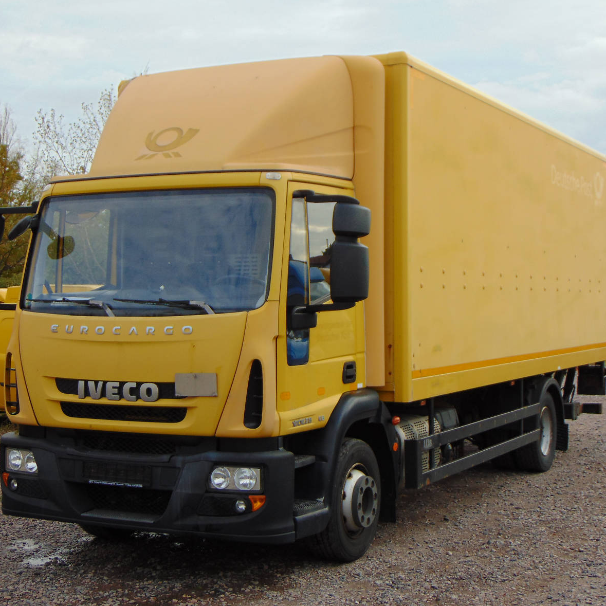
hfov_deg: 28.6
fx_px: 1188
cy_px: 299
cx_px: 291
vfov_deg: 28.6
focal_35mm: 60
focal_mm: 9
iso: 80
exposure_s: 1/200
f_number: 3.5
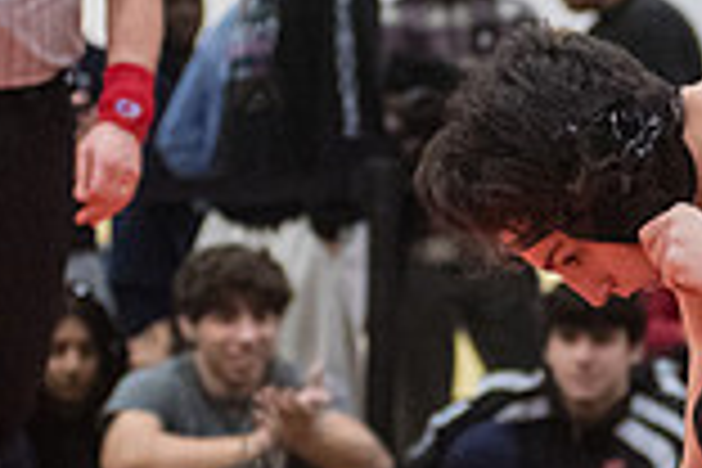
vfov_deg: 4.6
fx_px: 5811
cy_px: 250
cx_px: 837
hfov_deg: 6.9
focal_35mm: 298
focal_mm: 80
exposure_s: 1/500
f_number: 3.2
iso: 8000
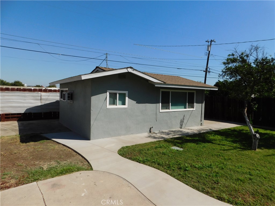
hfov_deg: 73.9
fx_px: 183
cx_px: 138
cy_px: 103
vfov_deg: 58.9
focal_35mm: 23
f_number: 6
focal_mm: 4
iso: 125
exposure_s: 1/800
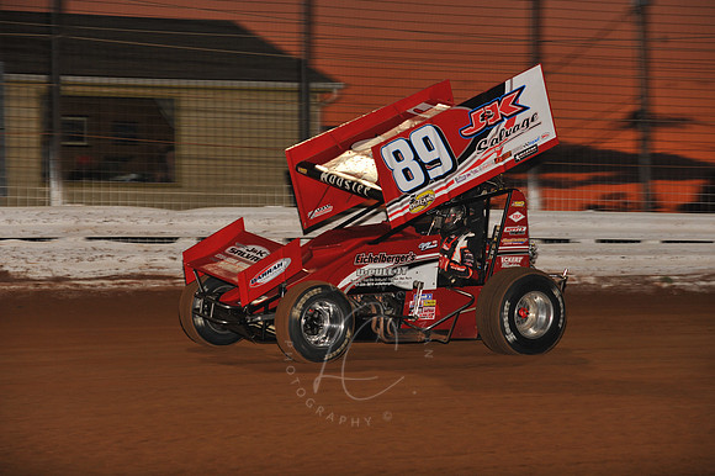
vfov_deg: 10.1
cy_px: 238
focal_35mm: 135
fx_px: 2680
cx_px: 358
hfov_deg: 15.2
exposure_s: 1/320
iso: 640
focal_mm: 135
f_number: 6.3
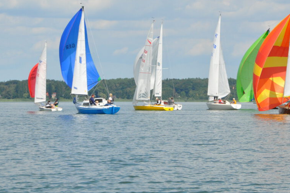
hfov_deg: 8.8
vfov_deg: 5.9
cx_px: 168
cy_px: 64
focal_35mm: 234
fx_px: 1883
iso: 1000
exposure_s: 1/1000
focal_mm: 116
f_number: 16
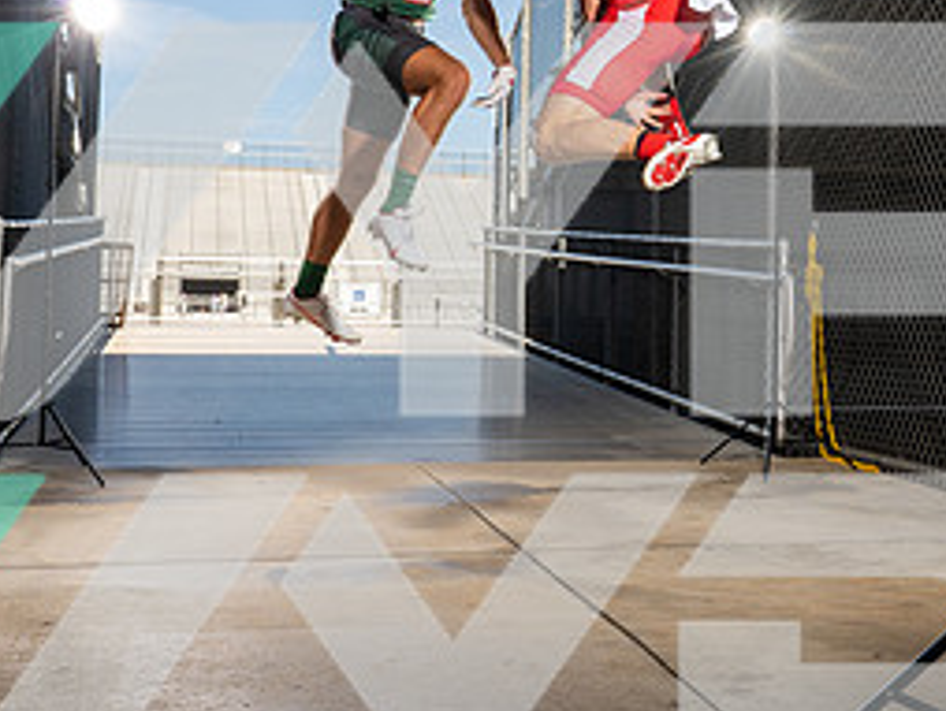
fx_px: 1559
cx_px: 618
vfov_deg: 25.5
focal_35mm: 57
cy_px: 221
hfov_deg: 33.5
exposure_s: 1/250
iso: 160
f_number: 8
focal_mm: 26
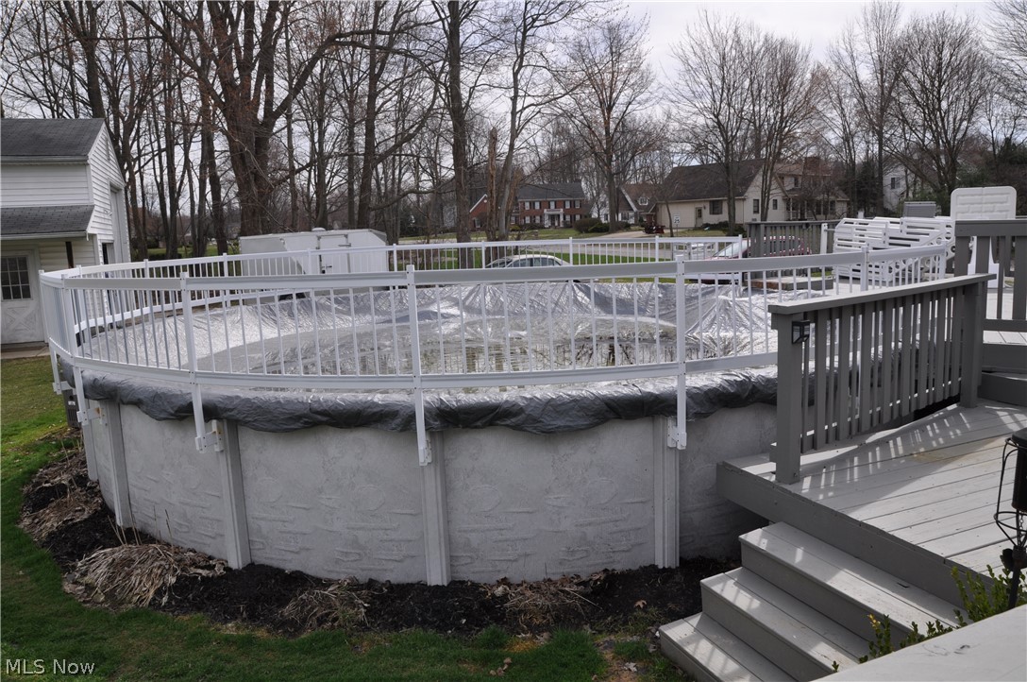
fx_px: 769
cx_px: 514
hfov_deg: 67.5
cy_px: 341
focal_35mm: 27
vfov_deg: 47.8
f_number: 13
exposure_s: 1/160
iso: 200
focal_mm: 18
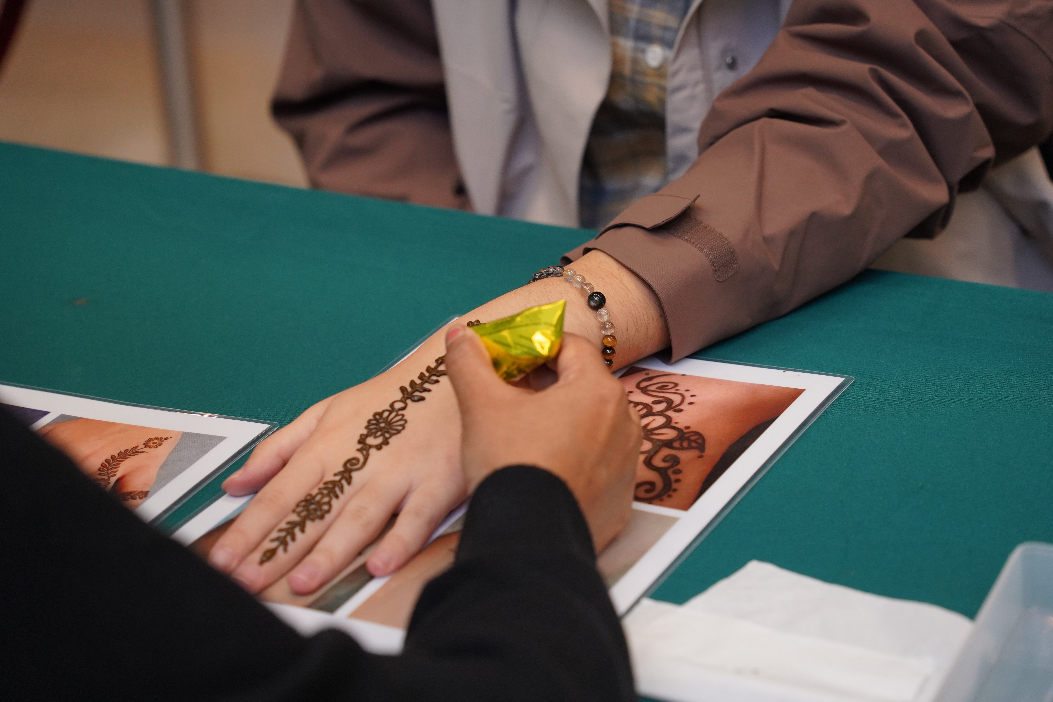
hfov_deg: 21.7
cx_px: 526
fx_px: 2749
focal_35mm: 94
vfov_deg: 14.6
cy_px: 351
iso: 2500
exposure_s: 1/250
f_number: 5
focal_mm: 94
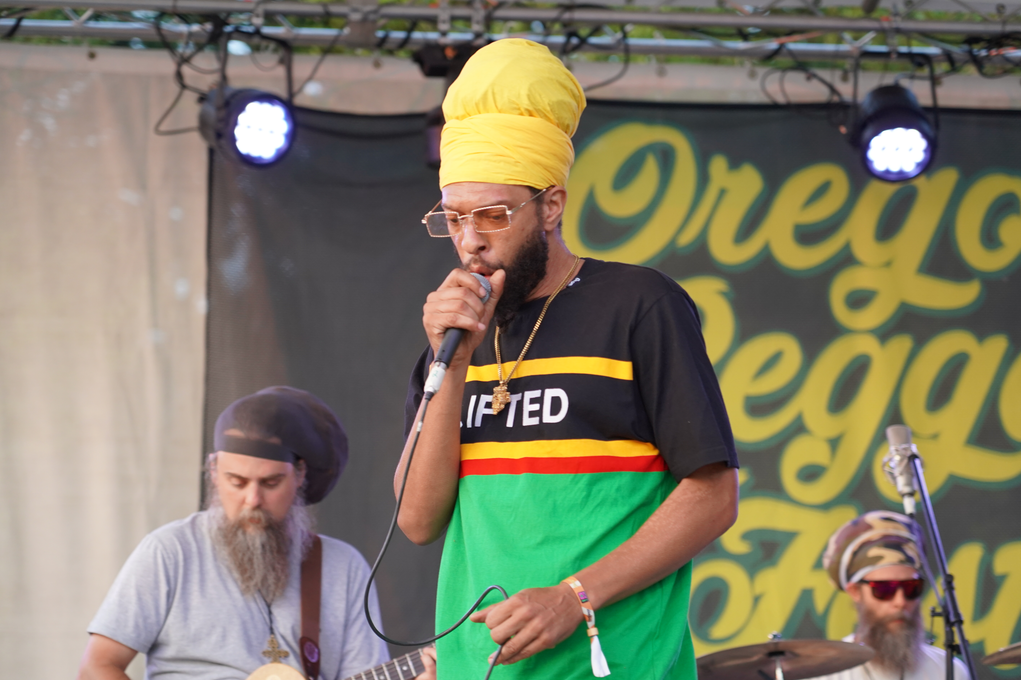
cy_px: 338
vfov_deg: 12.3
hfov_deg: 18.4
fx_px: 3148
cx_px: 522
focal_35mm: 111
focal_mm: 105
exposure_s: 1/160
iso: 1000
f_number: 4
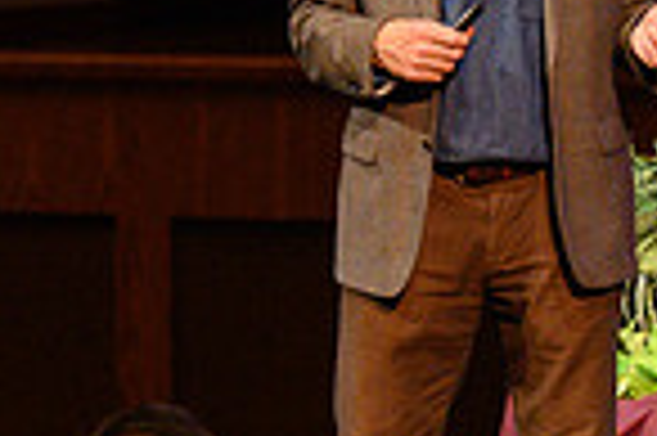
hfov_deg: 2.6
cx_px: 220
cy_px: 112
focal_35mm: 797
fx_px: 14529
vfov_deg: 1.7
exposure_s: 1/125
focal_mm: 200
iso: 1250
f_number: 6.3
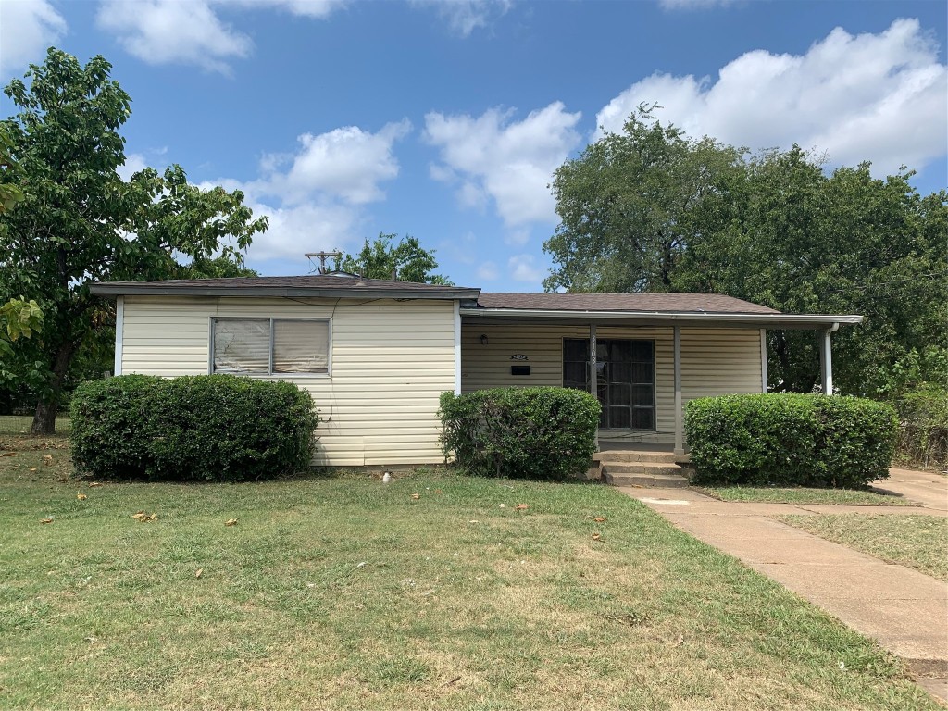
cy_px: 356
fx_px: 712
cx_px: 474
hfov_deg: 67.3
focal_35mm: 26
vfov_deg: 53.1
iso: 25
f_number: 1.8
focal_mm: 4.25
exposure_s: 1/2681
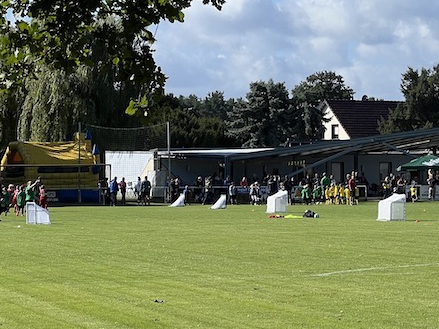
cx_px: 434
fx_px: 2003
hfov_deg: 12.4
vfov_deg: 9.4
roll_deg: +0.3
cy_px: 120
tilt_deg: +1.9
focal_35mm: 158
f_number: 2.8
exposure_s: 1/840
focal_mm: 9
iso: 32
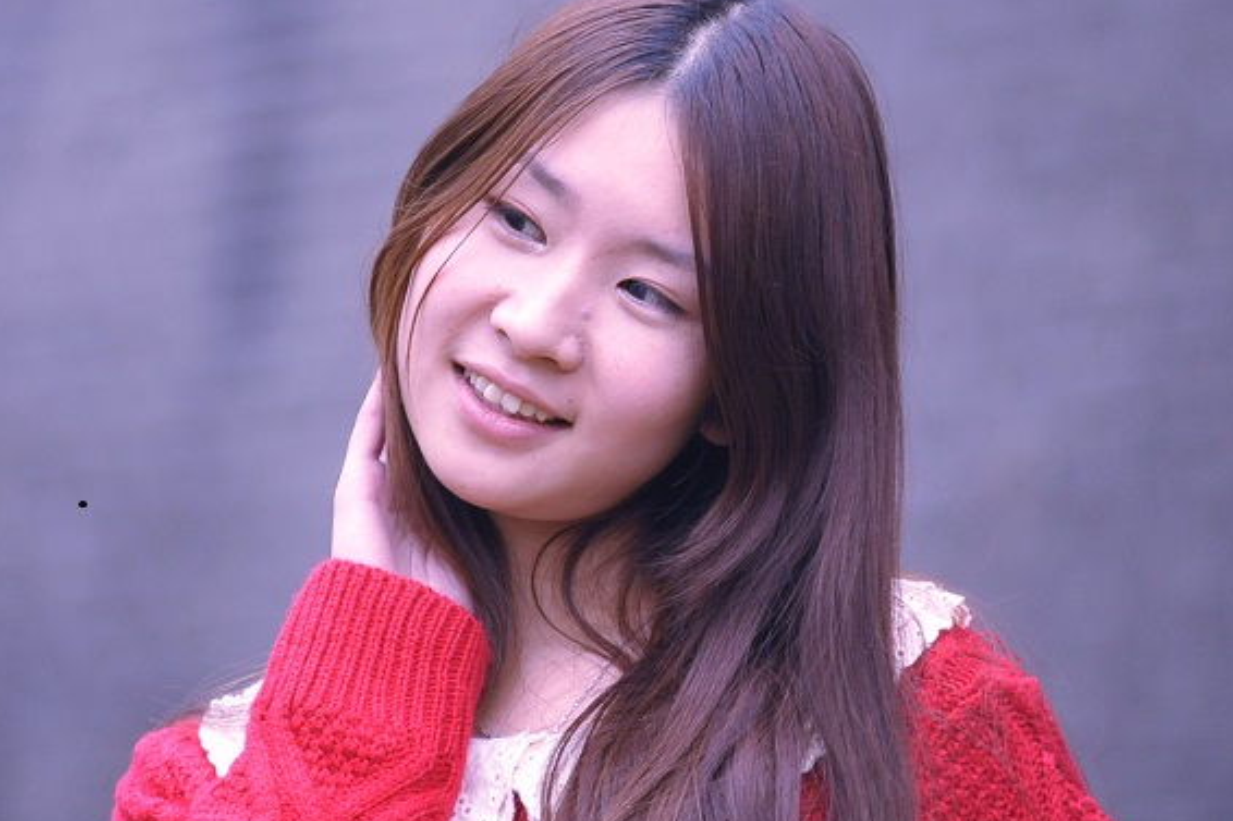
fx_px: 14688
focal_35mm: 429
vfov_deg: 3.2
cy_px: 391
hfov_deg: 4.8
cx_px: 591
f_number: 5.6
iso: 2500
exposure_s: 1/125
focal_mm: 300
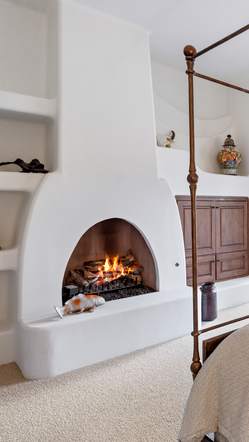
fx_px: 329
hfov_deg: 34.6
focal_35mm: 28
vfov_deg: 67.8
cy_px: 207
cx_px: 286
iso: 640
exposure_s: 1/10
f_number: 7.1
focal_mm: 16
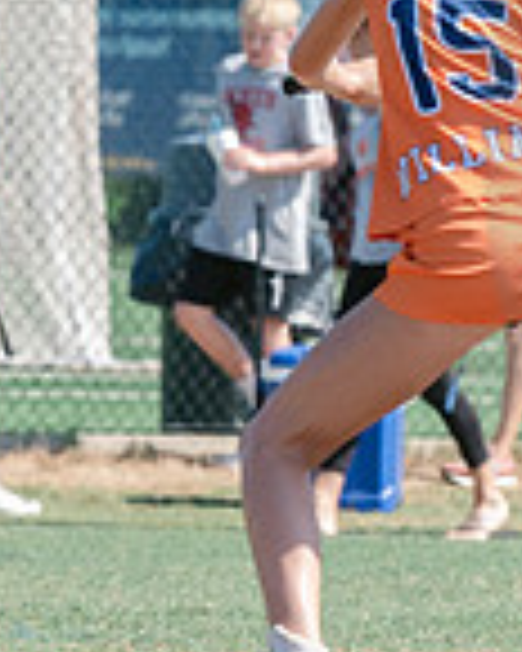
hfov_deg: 1.2
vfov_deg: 1.5
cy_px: 57
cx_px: 513
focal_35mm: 1318
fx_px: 25453
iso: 400
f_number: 5
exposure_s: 1/1600
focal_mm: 185
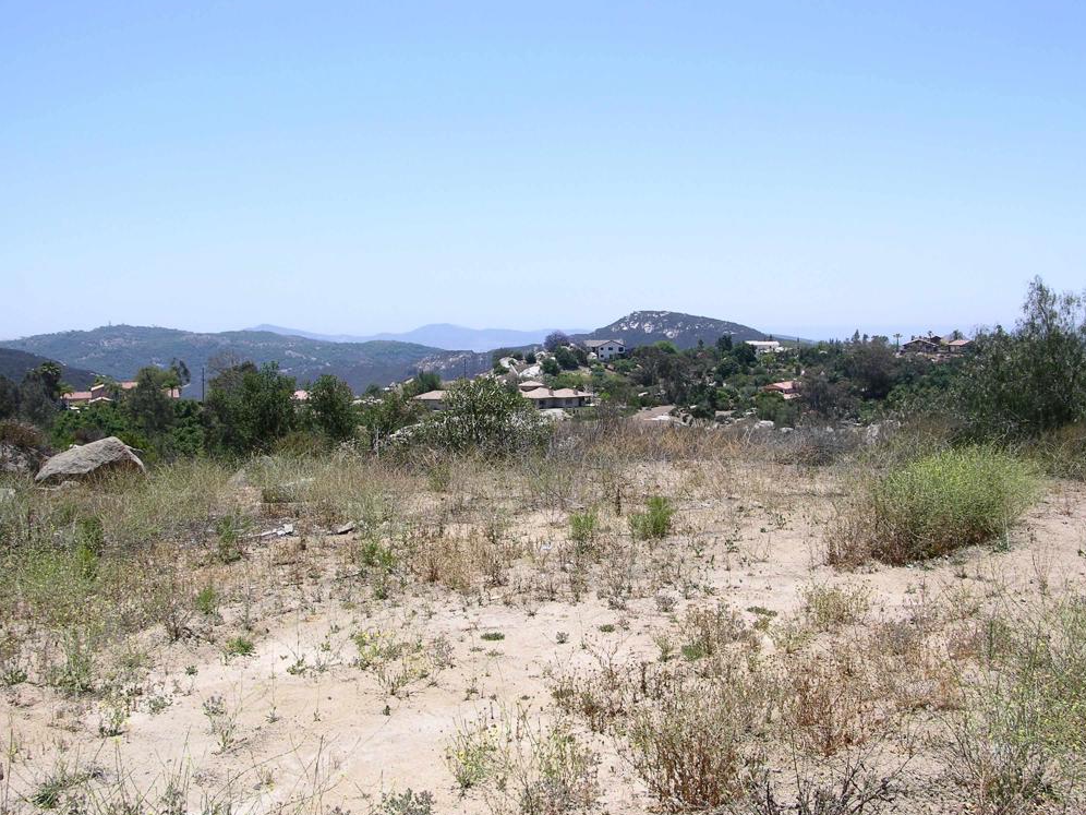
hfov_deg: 51.4
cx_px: 540
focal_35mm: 36
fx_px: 1129
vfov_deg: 39.7
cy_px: 410
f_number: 8
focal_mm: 8.9
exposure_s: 1/195
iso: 50
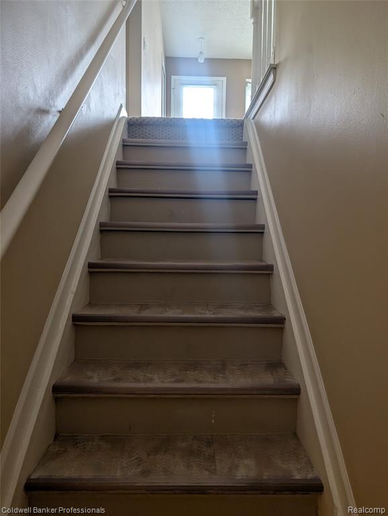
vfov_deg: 71.5
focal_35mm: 24
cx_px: 194
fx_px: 358
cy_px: 258
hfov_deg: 56.9
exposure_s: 1/60
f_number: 1.68
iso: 204
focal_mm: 6.9
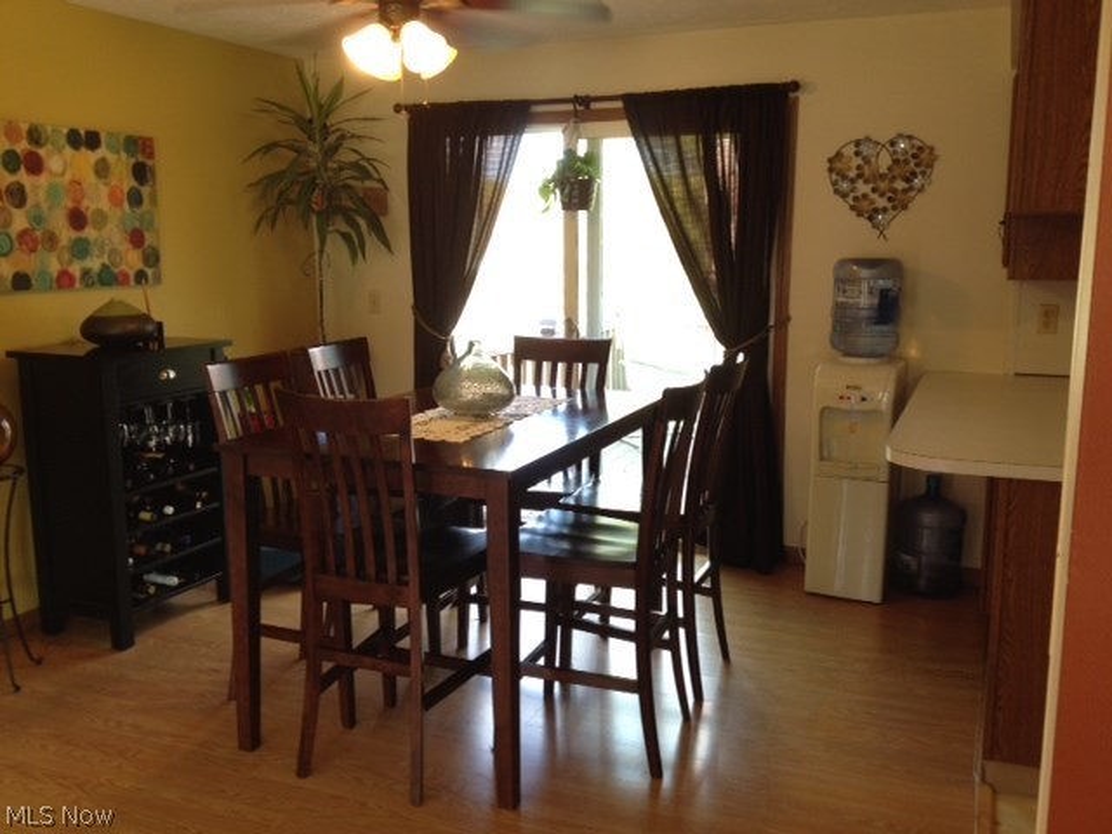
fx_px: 1124
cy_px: 417
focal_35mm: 35
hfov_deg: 52.6
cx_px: 556
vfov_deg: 40.7
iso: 50
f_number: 2.4
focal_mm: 4.28
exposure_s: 1/20
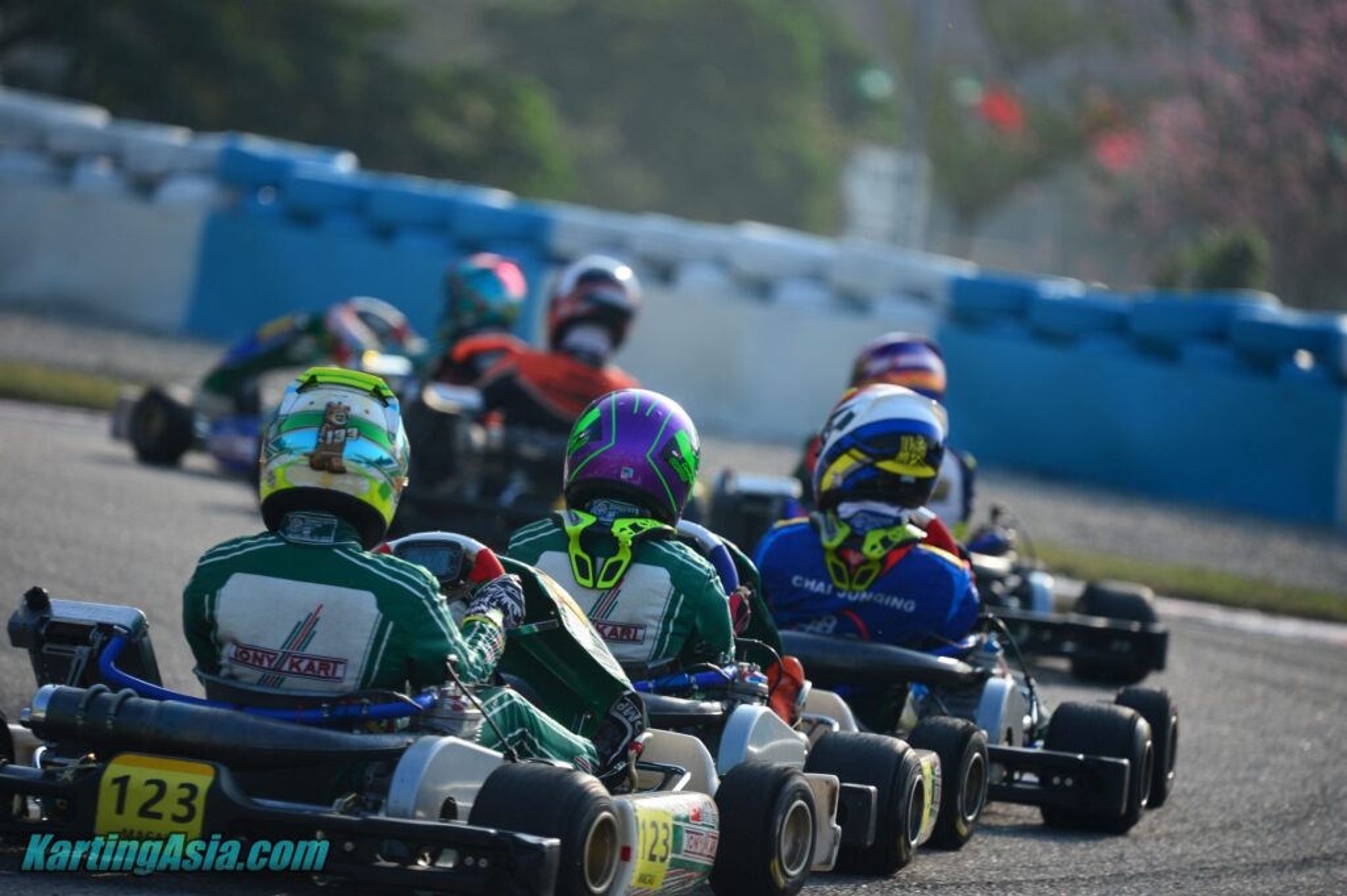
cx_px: 674
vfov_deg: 4.6
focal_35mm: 300
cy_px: 448
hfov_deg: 6.9
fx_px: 11216
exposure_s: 1/800
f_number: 4
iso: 125
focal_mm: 300
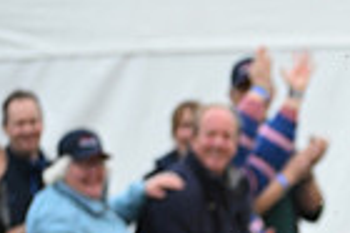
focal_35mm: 870
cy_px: 234
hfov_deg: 2.4
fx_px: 8448
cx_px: 615
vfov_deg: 1.6
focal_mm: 210
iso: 1800
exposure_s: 1/1250
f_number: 4.5
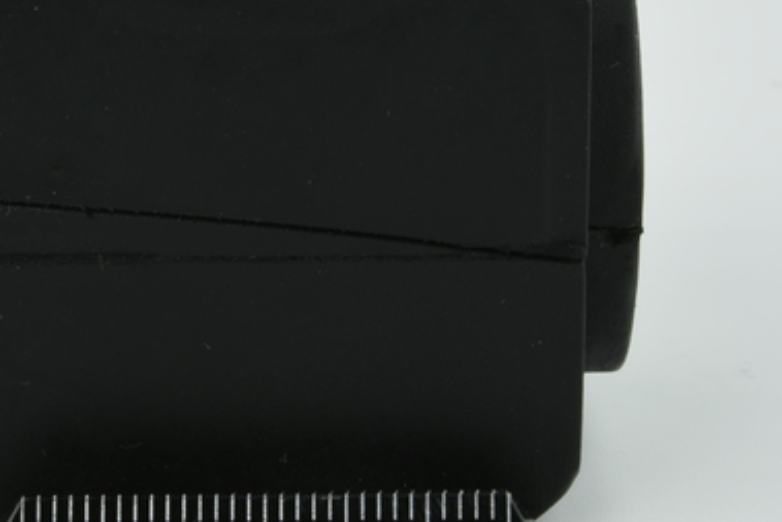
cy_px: 223
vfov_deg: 12.0
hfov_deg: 17.9
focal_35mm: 114
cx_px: 246
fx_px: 2477
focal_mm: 60
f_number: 32
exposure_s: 1/2
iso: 64
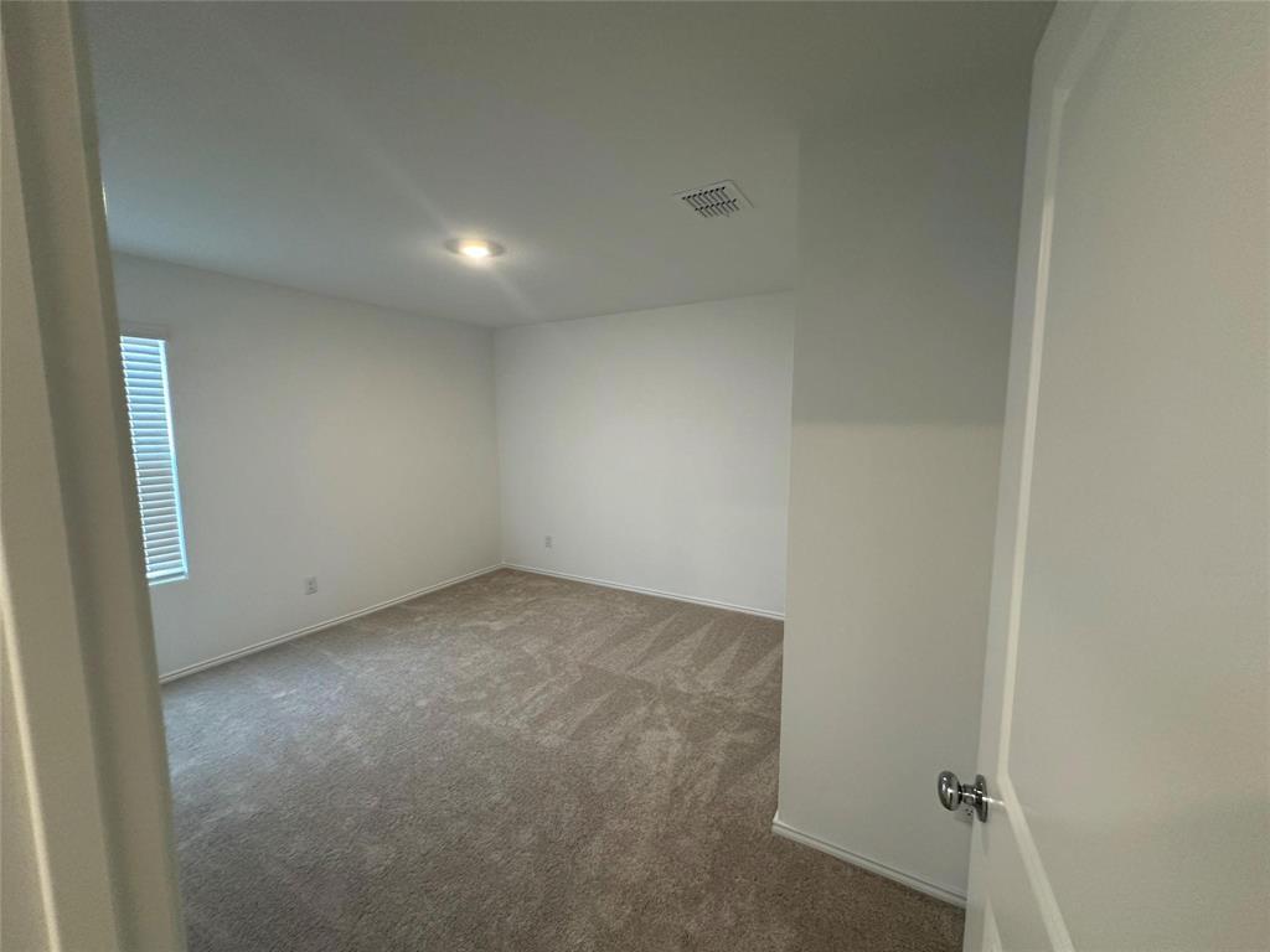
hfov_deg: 102.1
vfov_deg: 85.7
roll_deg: +0.0
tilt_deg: -4.9
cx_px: 635
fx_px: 514
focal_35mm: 14
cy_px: 476
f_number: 2.2
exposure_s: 1/60
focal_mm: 2.22
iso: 160
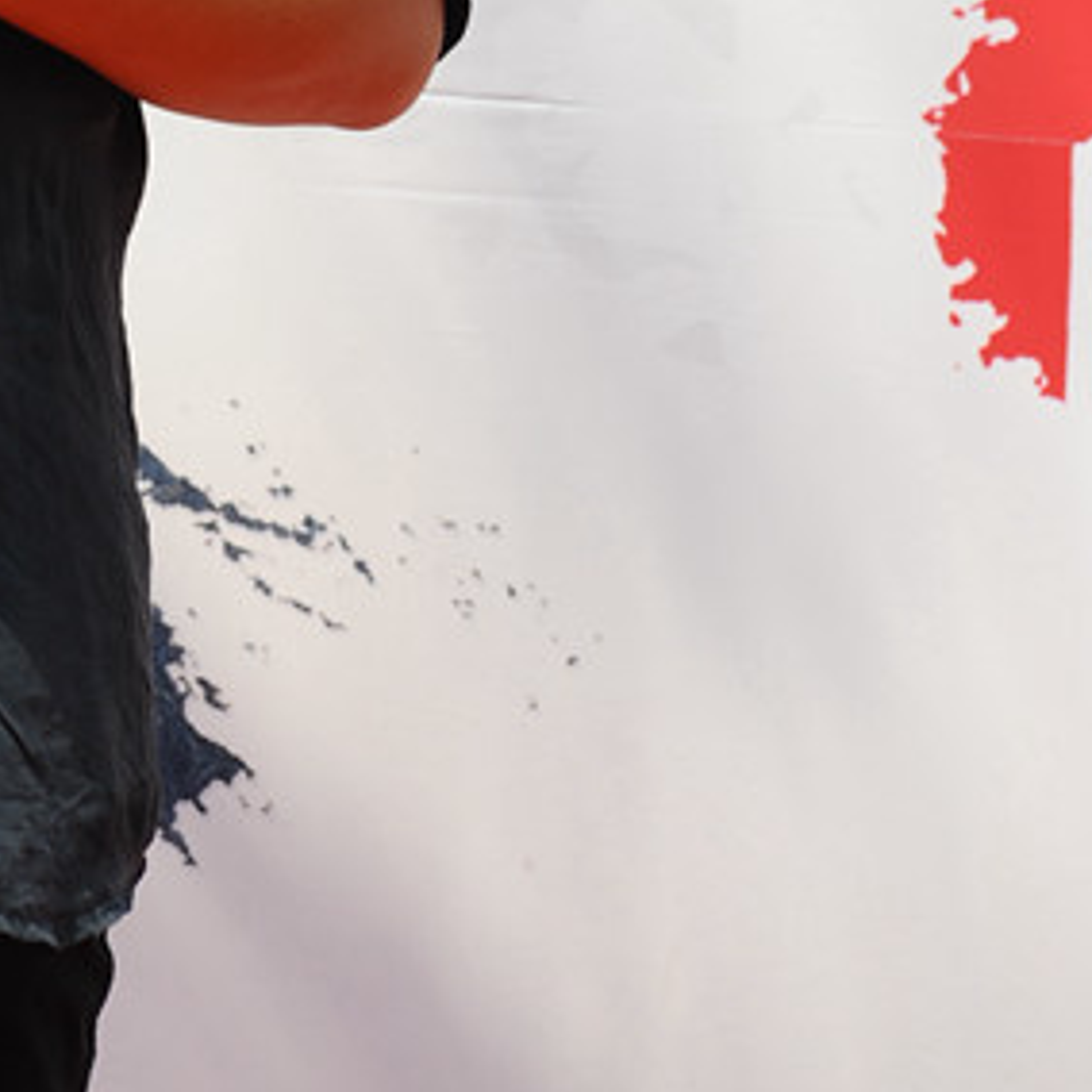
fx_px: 21343
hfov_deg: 2.9
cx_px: -177
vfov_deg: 2.9
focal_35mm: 598
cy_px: -608
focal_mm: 200
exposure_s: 1/250
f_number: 8
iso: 200
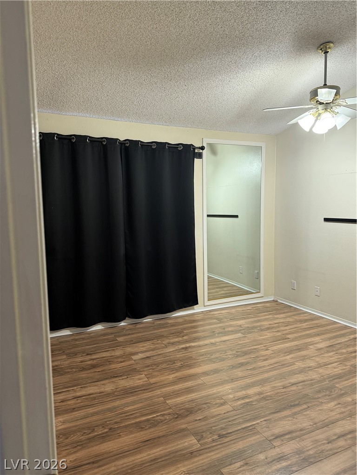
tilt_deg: -1.2
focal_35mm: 24
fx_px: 330
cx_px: 178
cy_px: 238
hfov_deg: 56.8
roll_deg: +0.6
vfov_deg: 71.6
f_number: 1.78
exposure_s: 1/81
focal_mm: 6.76
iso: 200
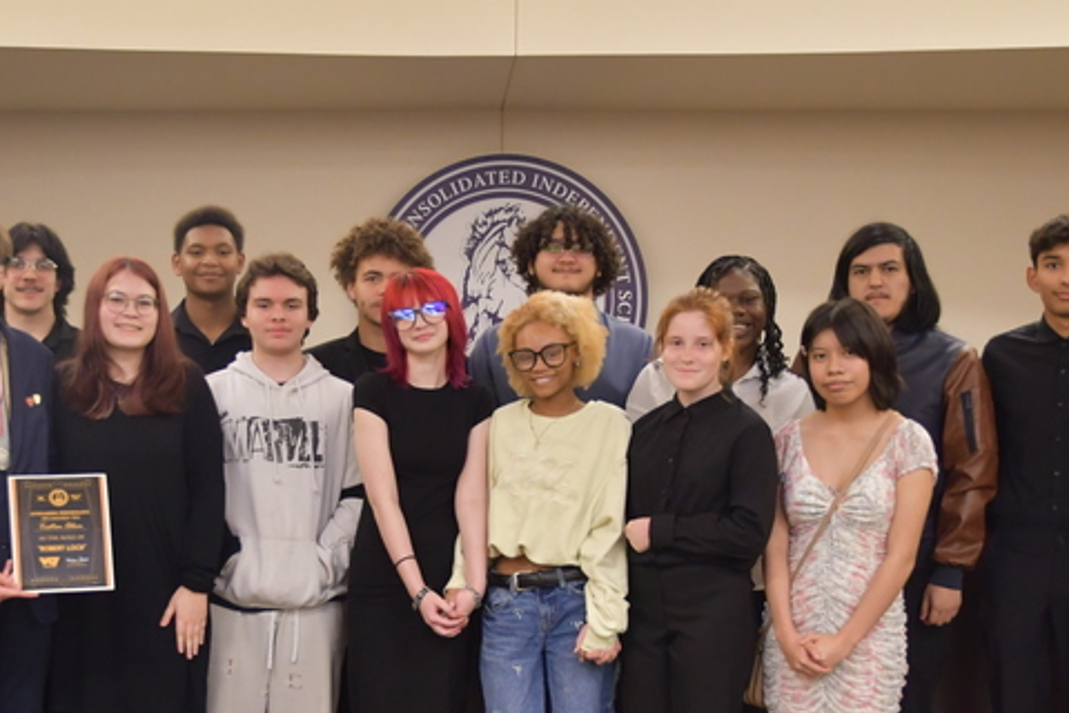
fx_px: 1900
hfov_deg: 31.4
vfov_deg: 20.9
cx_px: 448
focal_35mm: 64
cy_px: 603
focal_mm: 20
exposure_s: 1/200
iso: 1000
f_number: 2.8
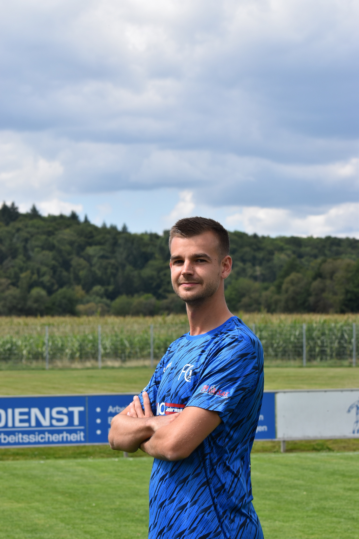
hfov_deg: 10.8
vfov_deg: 16.1
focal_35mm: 128
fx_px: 1907
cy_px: 270
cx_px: 180
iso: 200
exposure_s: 1/320
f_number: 9
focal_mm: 85
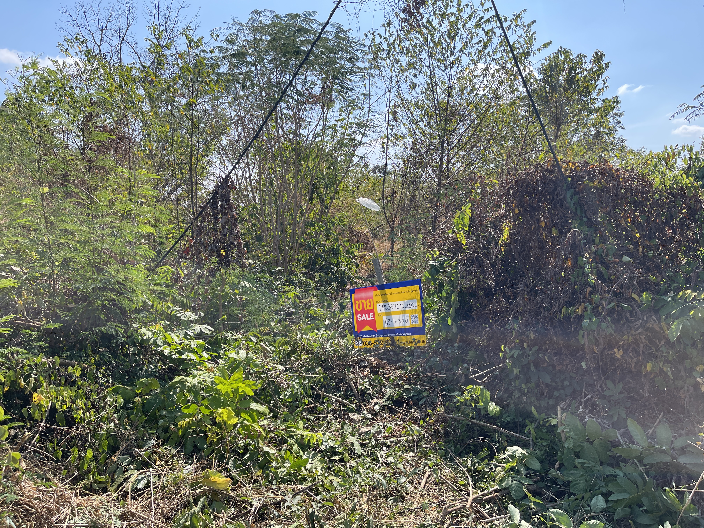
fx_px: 508
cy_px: 264
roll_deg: -0.2
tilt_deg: -5.6
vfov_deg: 54.9
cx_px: 352
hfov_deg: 69.4
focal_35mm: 25
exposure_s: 1/1821
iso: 32
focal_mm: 5.1
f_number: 1.6
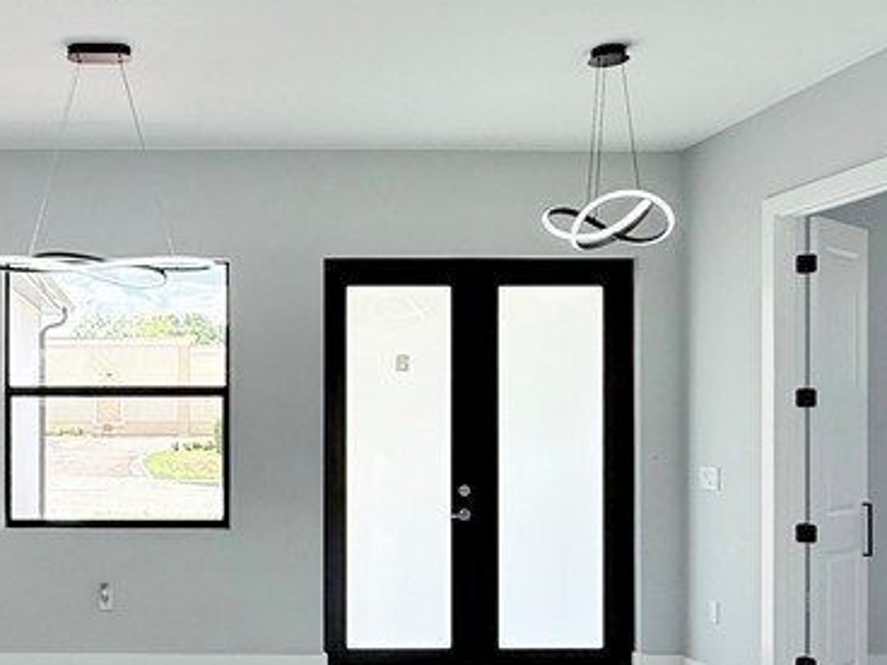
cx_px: 166
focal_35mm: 39
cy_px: 407
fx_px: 999
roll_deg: +0.3
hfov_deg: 45.2
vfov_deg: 36.6
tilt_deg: +1.1
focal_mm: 2.22
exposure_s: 1/357
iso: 50
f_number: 2.2
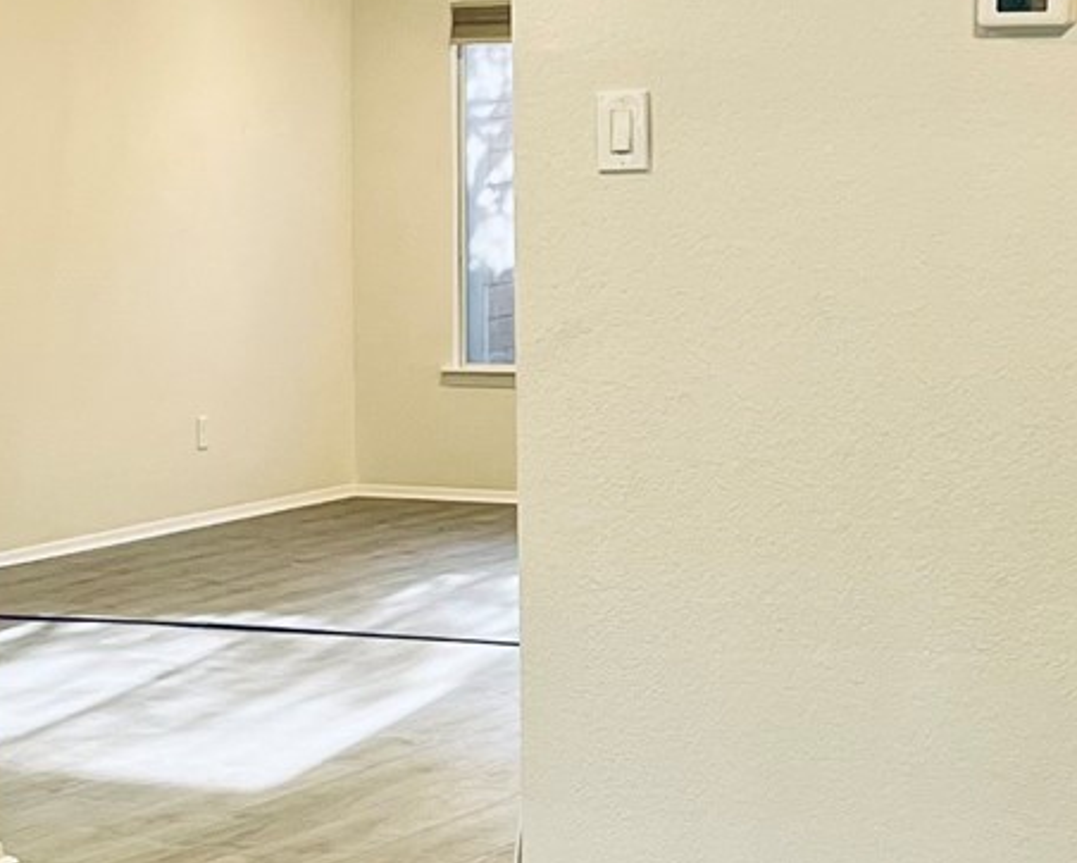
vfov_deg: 13.4
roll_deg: +0.4
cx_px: -288
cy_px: 381
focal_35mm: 115
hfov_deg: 15.9
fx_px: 3667
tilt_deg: -4.6
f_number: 1.5
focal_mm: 5.7
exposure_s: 1/120
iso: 125
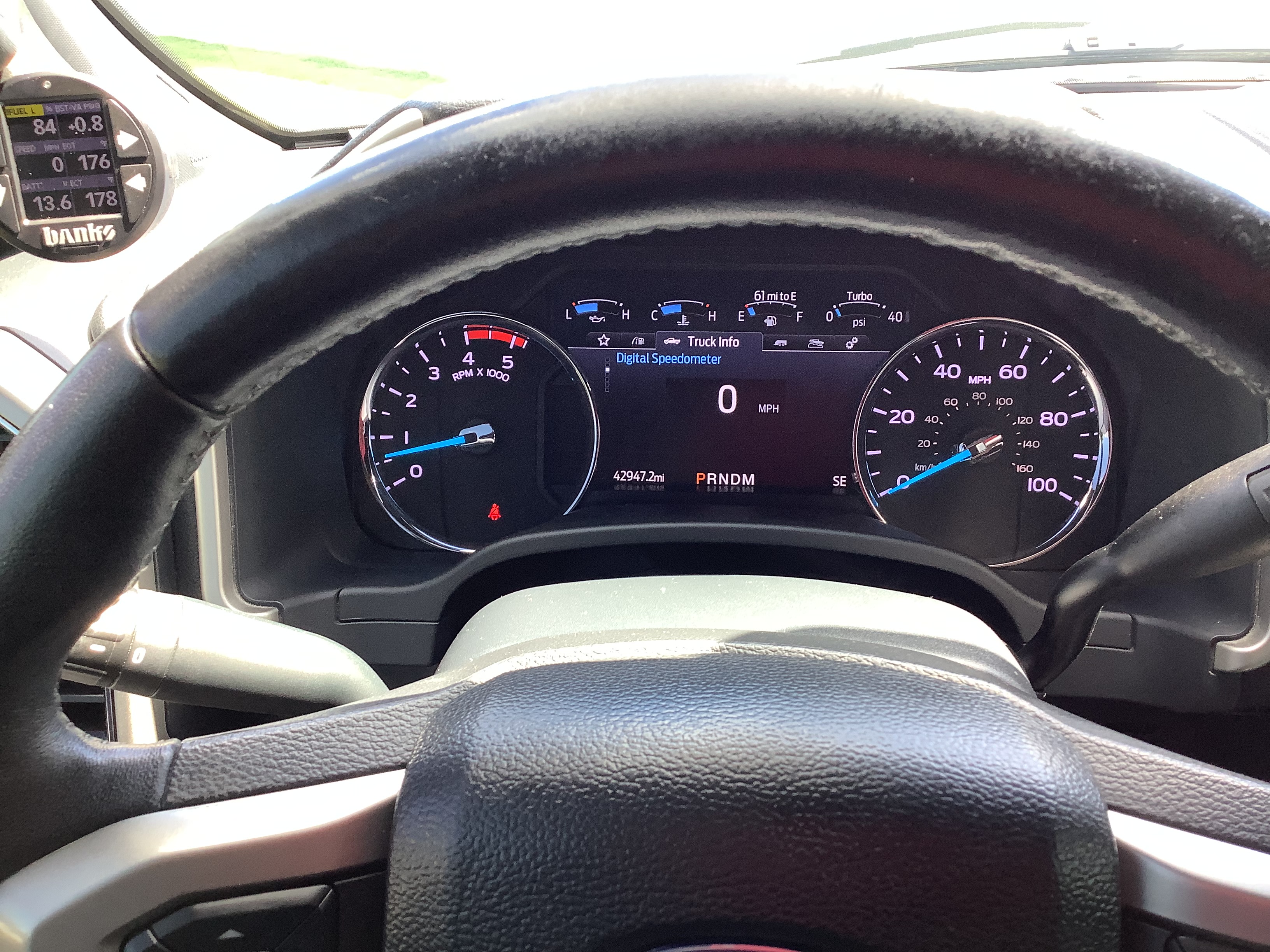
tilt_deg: -27.8
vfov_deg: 45.4
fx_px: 1137
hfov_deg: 58.4
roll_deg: +0.6
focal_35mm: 31
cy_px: 476
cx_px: 635
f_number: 2.4
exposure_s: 1/60
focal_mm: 3.3
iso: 50
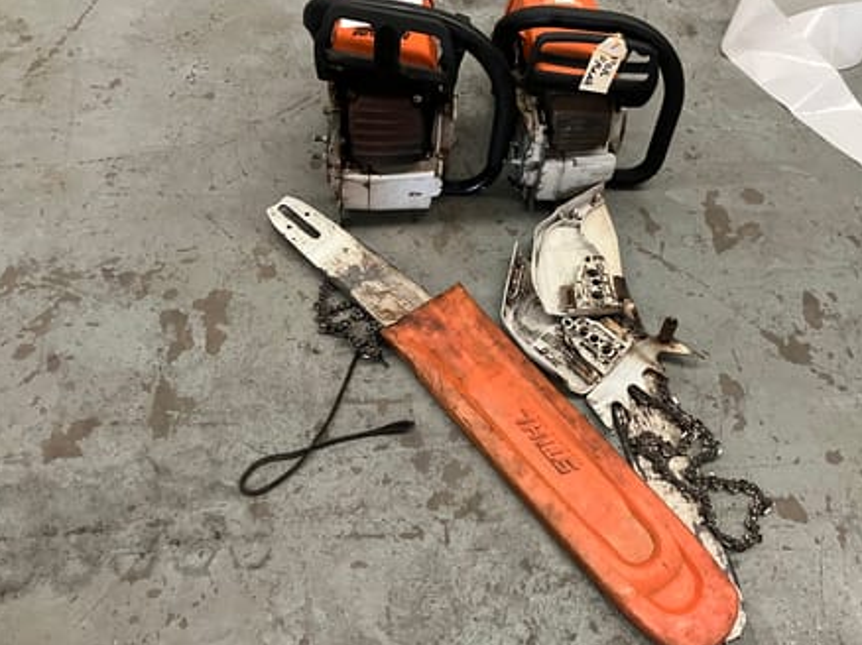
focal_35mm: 32
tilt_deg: -53.7
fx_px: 796
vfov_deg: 44.1
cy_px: 290
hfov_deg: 56.7
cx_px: 480
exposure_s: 1/50
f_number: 1.8
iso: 320
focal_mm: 3.99
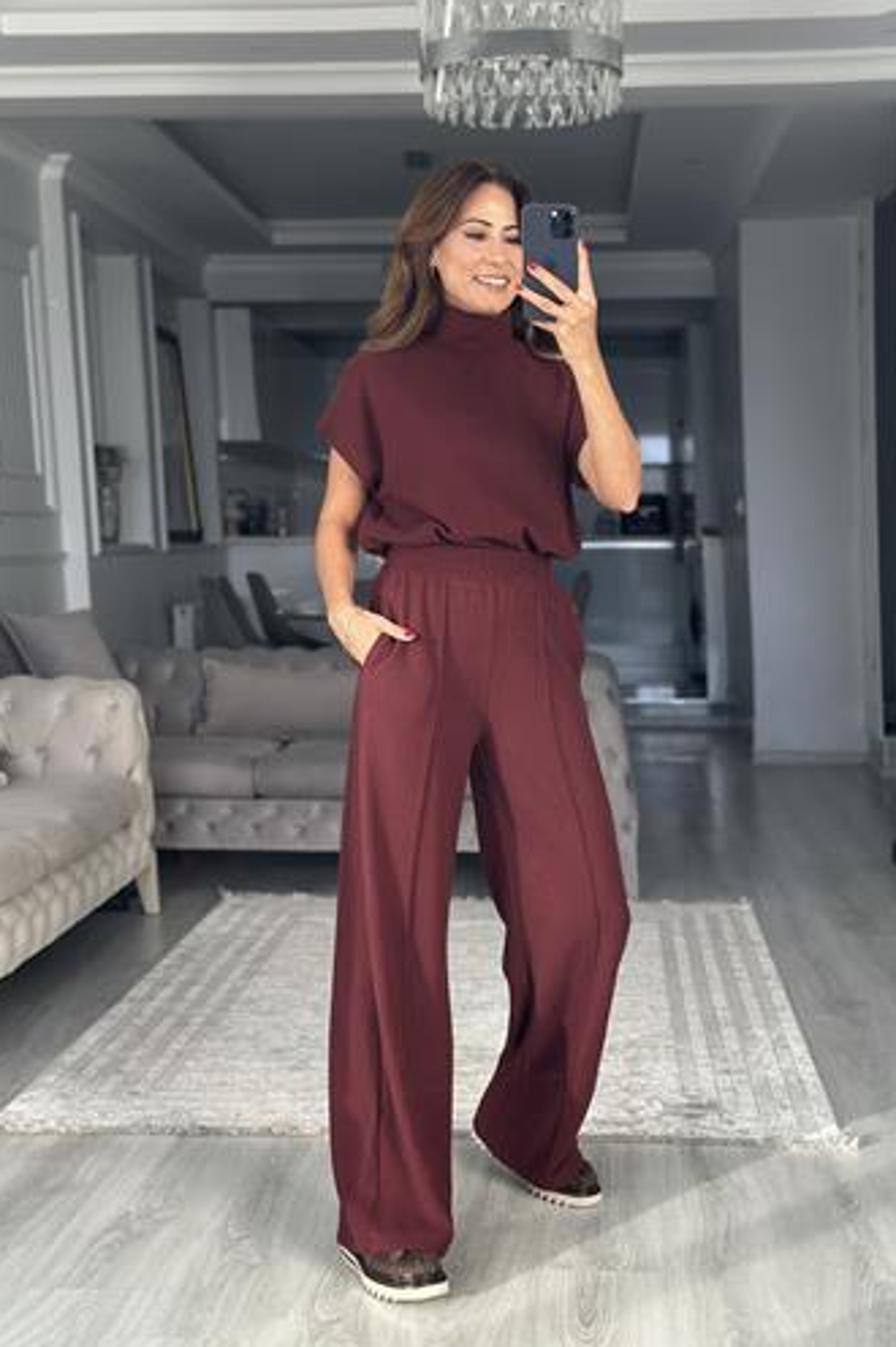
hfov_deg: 26.4
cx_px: 462
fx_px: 1907
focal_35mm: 51
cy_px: 671
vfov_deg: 38.9
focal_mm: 6.86
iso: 125
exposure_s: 1/112
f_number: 1.78
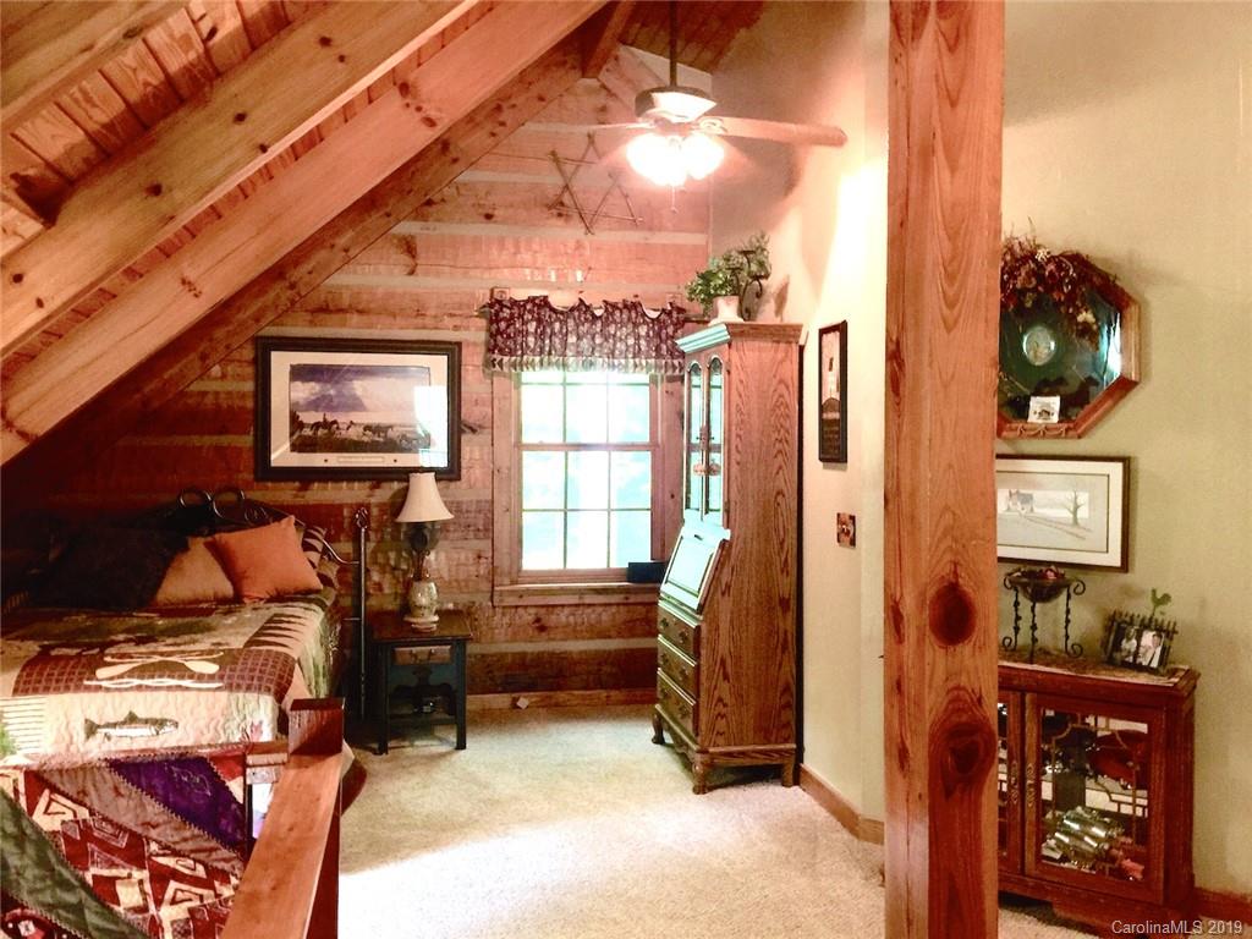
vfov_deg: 48.2
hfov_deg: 61.7
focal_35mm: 29
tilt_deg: -0.3
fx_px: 1049
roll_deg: -0.9
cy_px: 470
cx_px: 626
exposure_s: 1/4
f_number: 2.2
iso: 80
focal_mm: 4.15
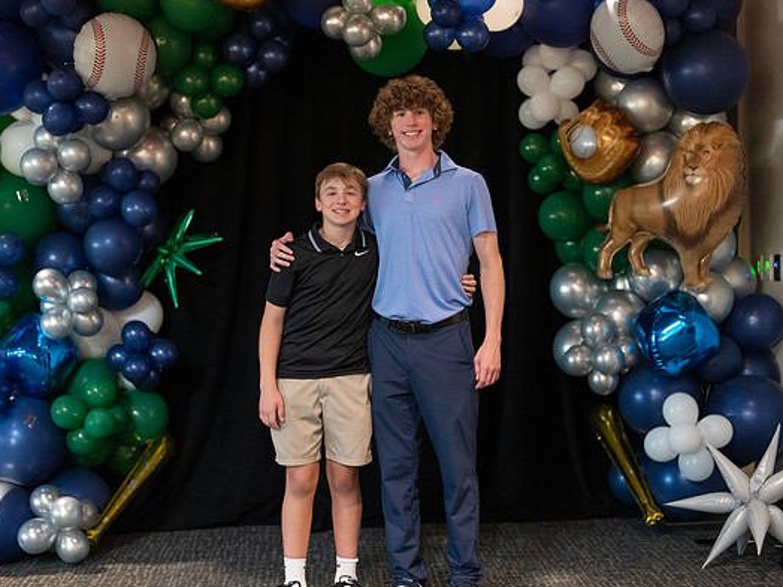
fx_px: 1402
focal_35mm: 62
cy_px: 335
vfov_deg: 23.6
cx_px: 391
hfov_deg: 31.2
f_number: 1.2
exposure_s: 1/320
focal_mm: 50
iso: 1600
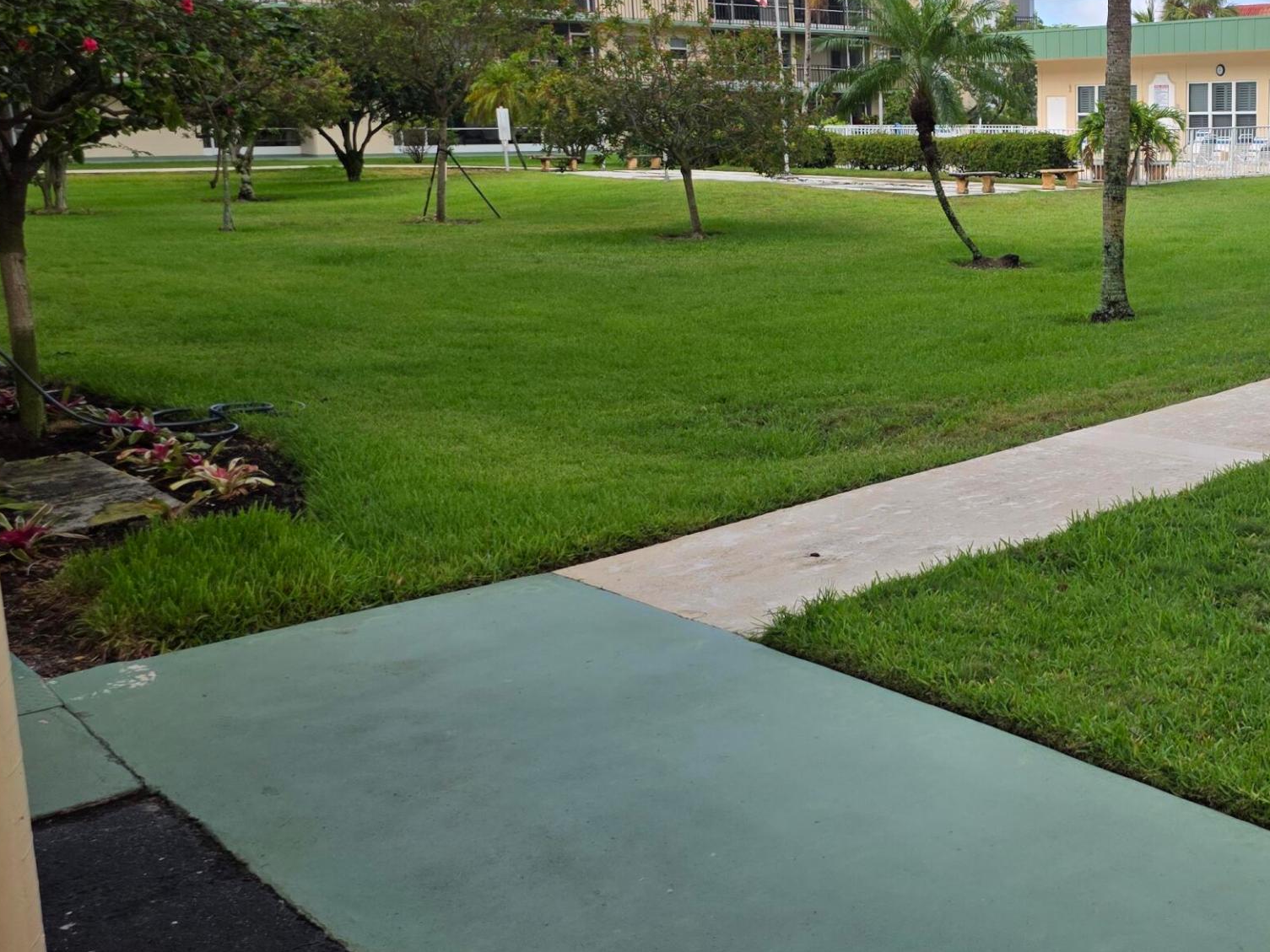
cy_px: 394
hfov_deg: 40.2
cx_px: 1108
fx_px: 1614
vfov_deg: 32.8
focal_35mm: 44
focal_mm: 6.25
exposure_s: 1/2953
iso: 80
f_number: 1.7
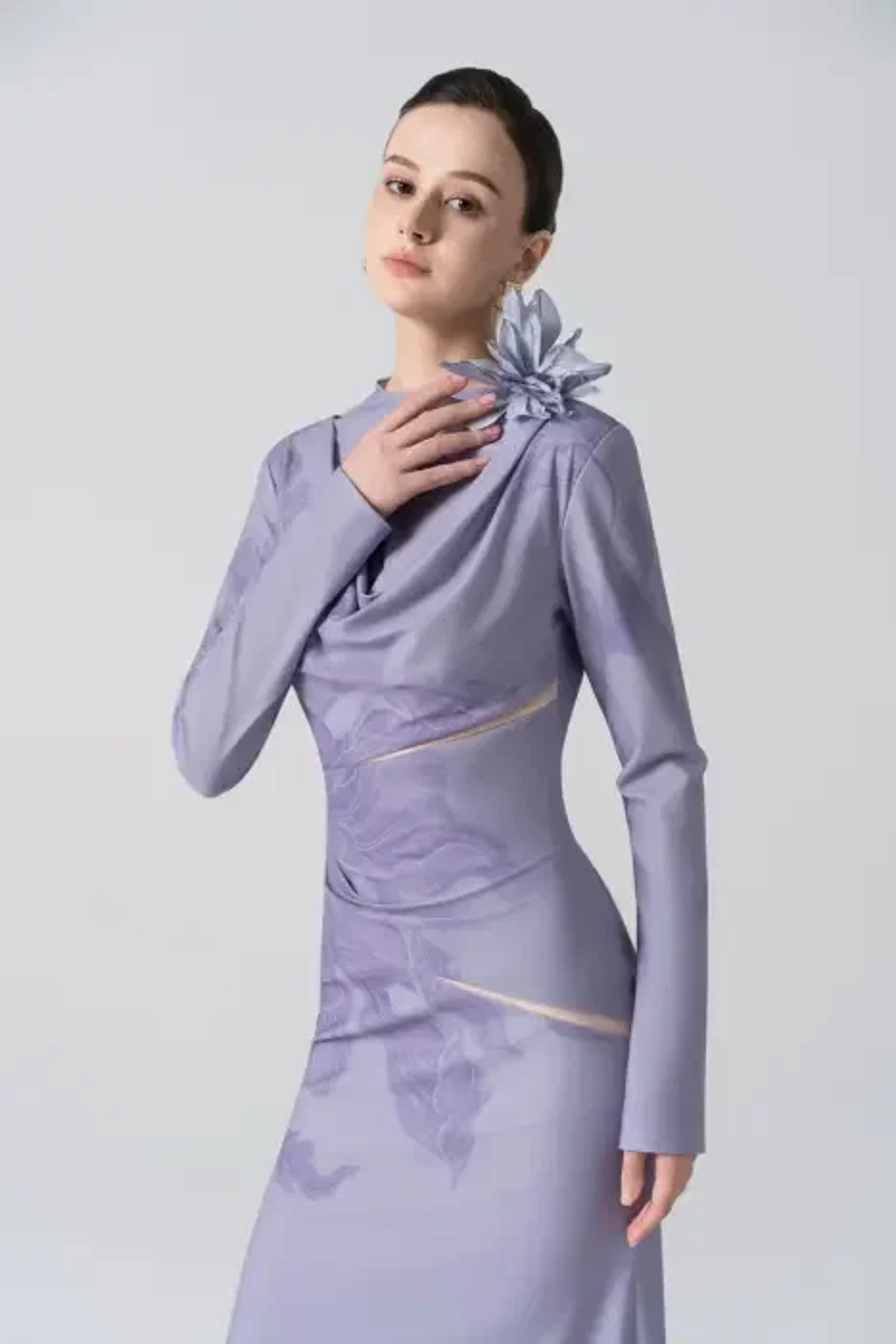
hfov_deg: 24.6
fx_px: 2052
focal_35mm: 55
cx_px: 448
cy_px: 672
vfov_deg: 36.2
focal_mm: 55
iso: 160
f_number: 7.1
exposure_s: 1/160
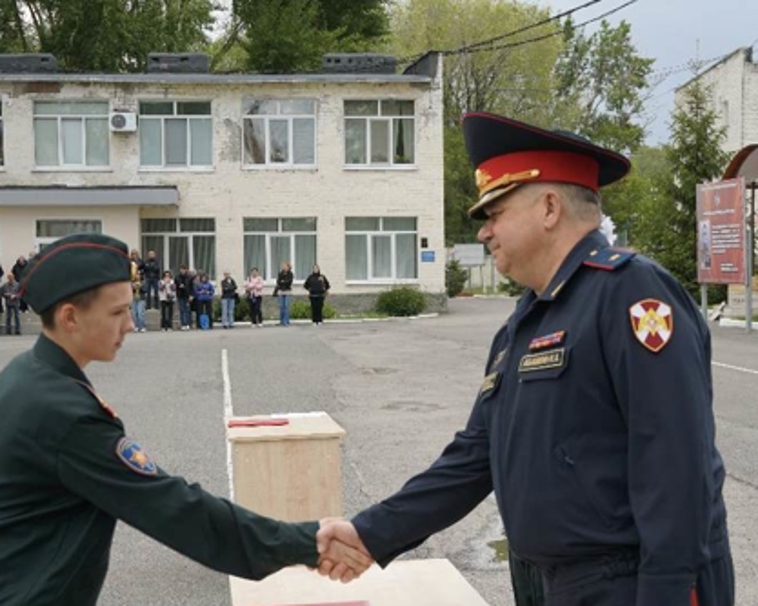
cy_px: 437
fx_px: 1704
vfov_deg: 20.0
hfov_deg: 25.1
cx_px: 402
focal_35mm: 76
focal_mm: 30
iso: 100
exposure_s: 1/160
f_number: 4.5
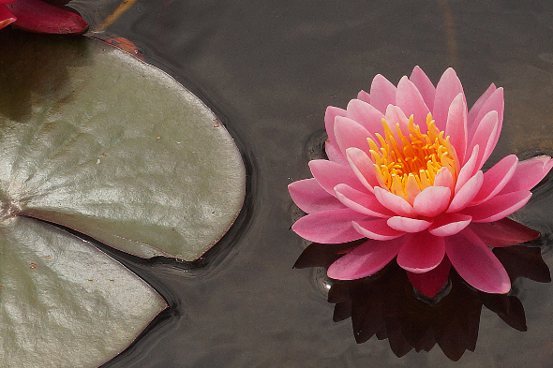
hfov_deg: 6.8
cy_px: 41
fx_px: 4684
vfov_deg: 4.5
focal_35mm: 305
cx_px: 148
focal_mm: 100
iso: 200
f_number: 14
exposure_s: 1/160
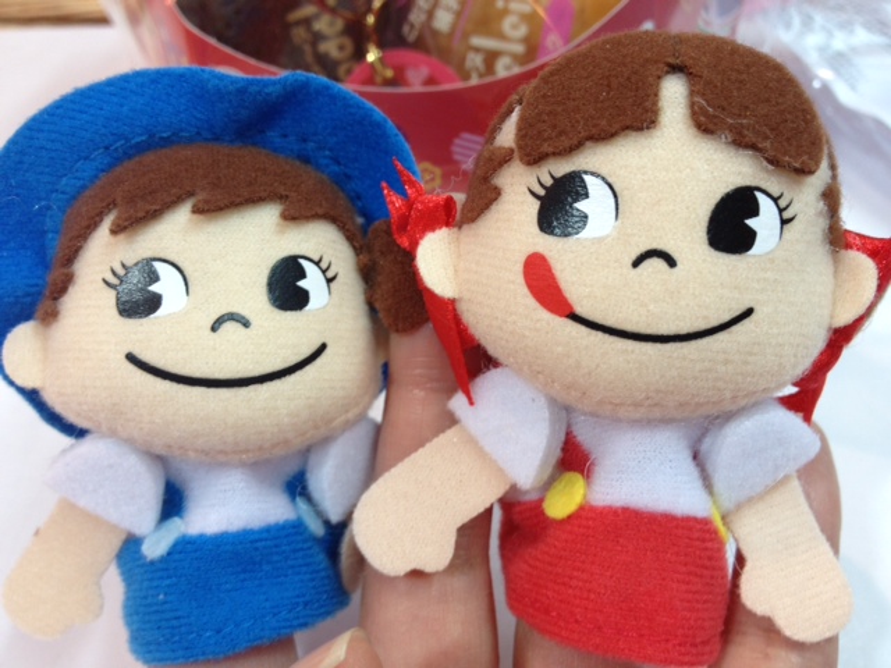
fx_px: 901
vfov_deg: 40.7
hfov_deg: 52.6
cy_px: 334
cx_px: 446
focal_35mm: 35
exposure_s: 1/20
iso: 64
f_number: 2.4
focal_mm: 4.28
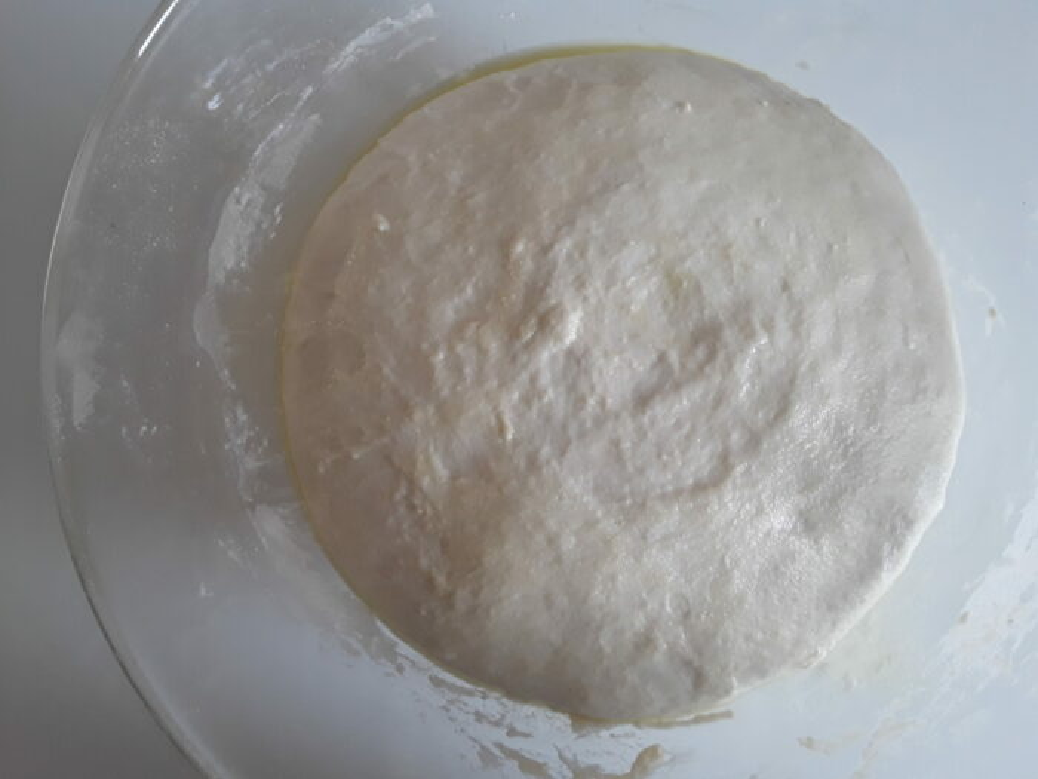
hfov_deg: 65.3
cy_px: 390
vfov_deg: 51.4
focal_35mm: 27
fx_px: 810
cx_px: 519
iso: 64
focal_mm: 2.91
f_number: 1.9
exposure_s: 1/33
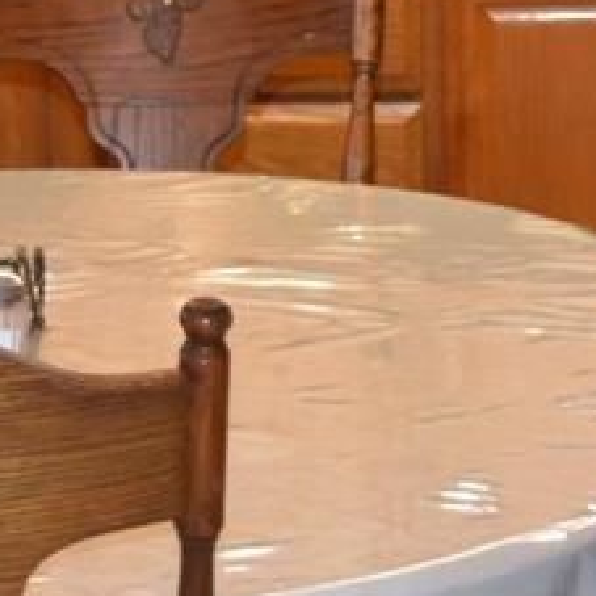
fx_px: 5259
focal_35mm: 270
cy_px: -150
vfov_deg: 6.4
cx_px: 625
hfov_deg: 6.5
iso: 560
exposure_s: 1/60
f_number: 4.5
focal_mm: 32
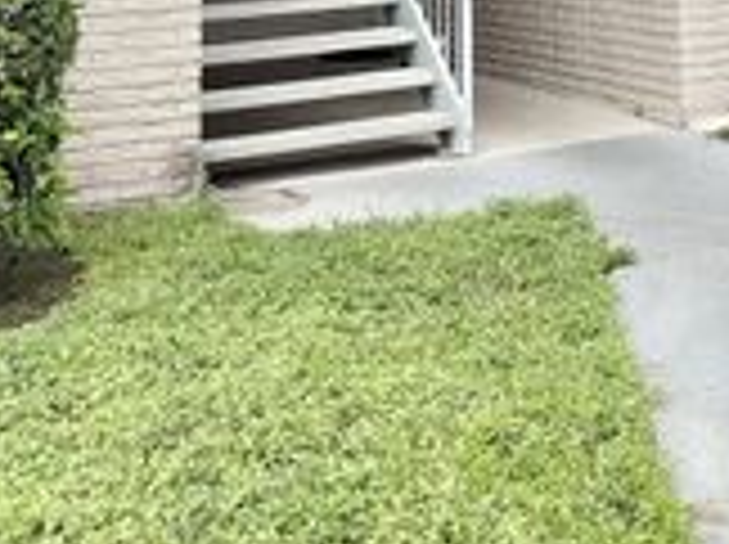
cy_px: -243
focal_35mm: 74
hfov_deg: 25.6
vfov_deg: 18.0
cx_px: 644
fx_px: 1556
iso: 80
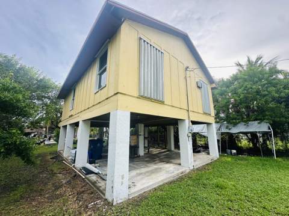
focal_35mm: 14
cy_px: 108
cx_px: 144
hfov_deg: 102.1
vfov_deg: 85.6
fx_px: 117
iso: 40
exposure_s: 1/399
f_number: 2.2
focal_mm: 2.22
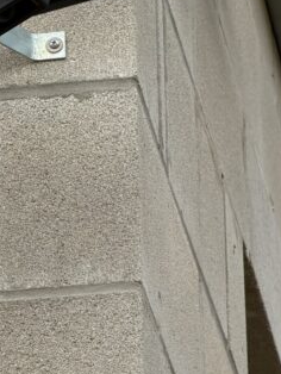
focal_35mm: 326
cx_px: -79
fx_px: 3524
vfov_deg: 6.0
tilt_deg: +30.0
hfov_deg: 4.5
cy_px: -182
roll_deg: +1.3
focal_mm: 16.89
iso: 32
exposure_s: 1/631
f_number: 2.8
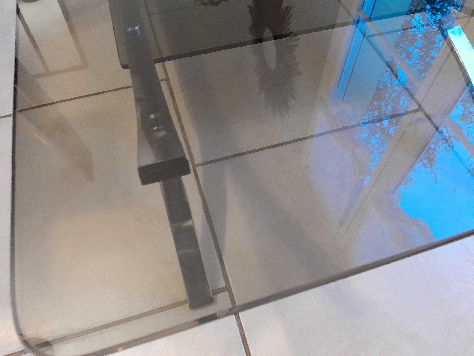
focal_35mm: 26
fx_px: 356
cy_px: 178
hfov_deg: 67.3
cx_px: 237
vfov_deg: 53.1
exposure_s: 1/25
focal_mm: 3.98
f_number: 1.8
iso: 800
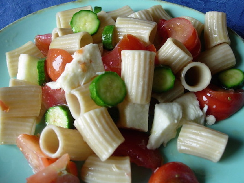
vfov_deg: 32.2
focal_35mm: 45
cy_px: 84
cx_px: 119
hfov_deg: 42.1
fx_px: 317
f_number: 2.8
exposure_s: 1/157
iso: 79
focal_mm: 7.8
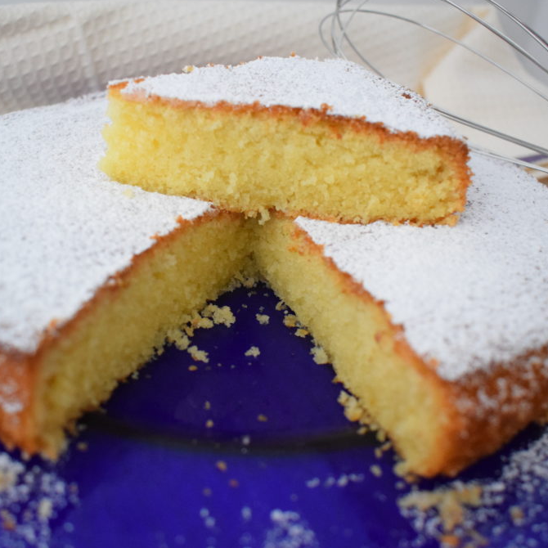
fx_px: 699
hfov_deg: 42.8
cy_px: 276
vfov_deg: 42.8
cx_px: 253
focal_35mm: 39
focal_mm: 20
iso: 3200
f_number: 3.8
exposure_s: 1/100
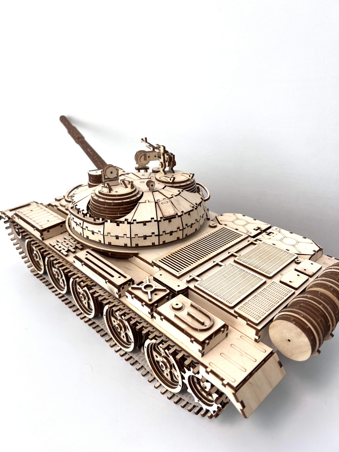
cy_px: 226
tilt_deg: -26.4
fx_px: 339
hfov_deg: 53.1
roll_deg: -1.5
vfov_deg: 67.3
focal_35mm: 26
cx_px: 170
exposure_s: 1/113
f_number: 1.5
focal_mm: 5.7
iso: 32
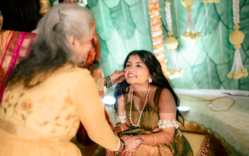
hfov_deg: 54.0
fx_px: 244
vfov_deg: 35.3
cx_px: 124
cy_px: 75
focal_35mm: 36
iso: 320
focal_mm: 35
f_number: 1.4
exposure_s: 1/320
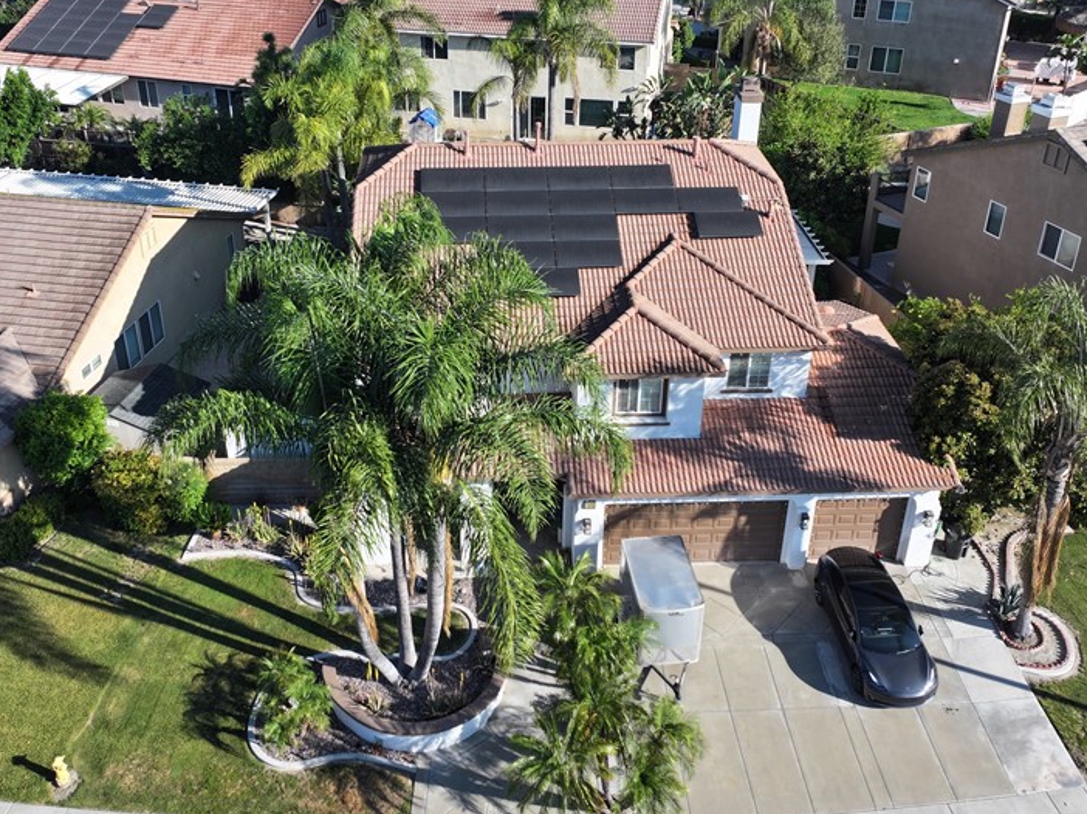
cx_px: 505
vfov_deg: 40.6
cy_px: 349
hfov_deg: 52.6
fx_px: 1099
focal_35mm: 35
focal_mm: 12.29
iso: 120
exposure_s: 1/1250
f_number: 2.8
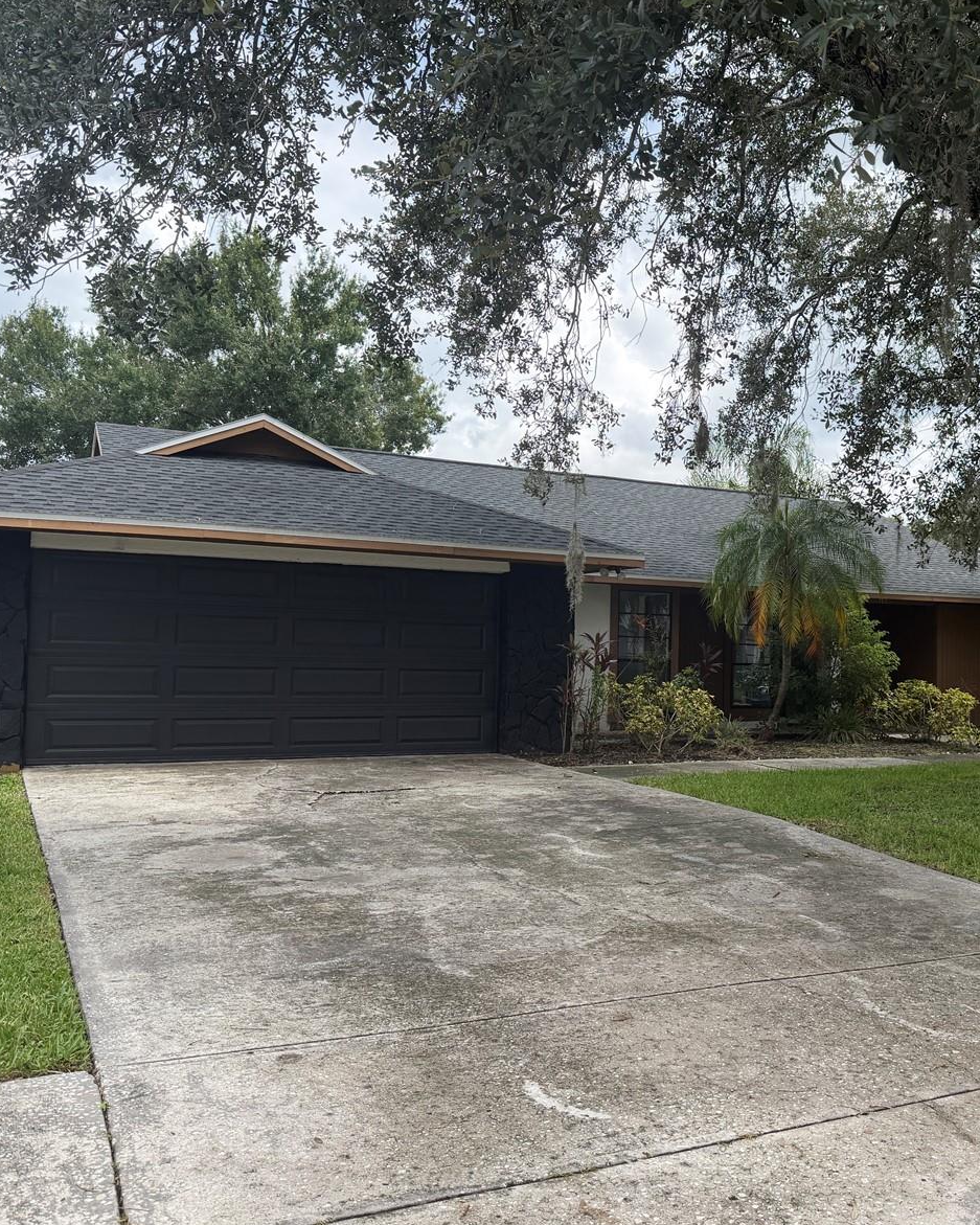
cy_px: 607
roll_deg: -0.8
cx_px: 664
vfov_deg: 55.7
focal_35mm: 32
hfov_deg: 45.0
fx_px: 1160
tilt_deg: +2.4
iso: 100
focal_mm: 6.76
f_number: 1.78
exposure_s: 1/3145
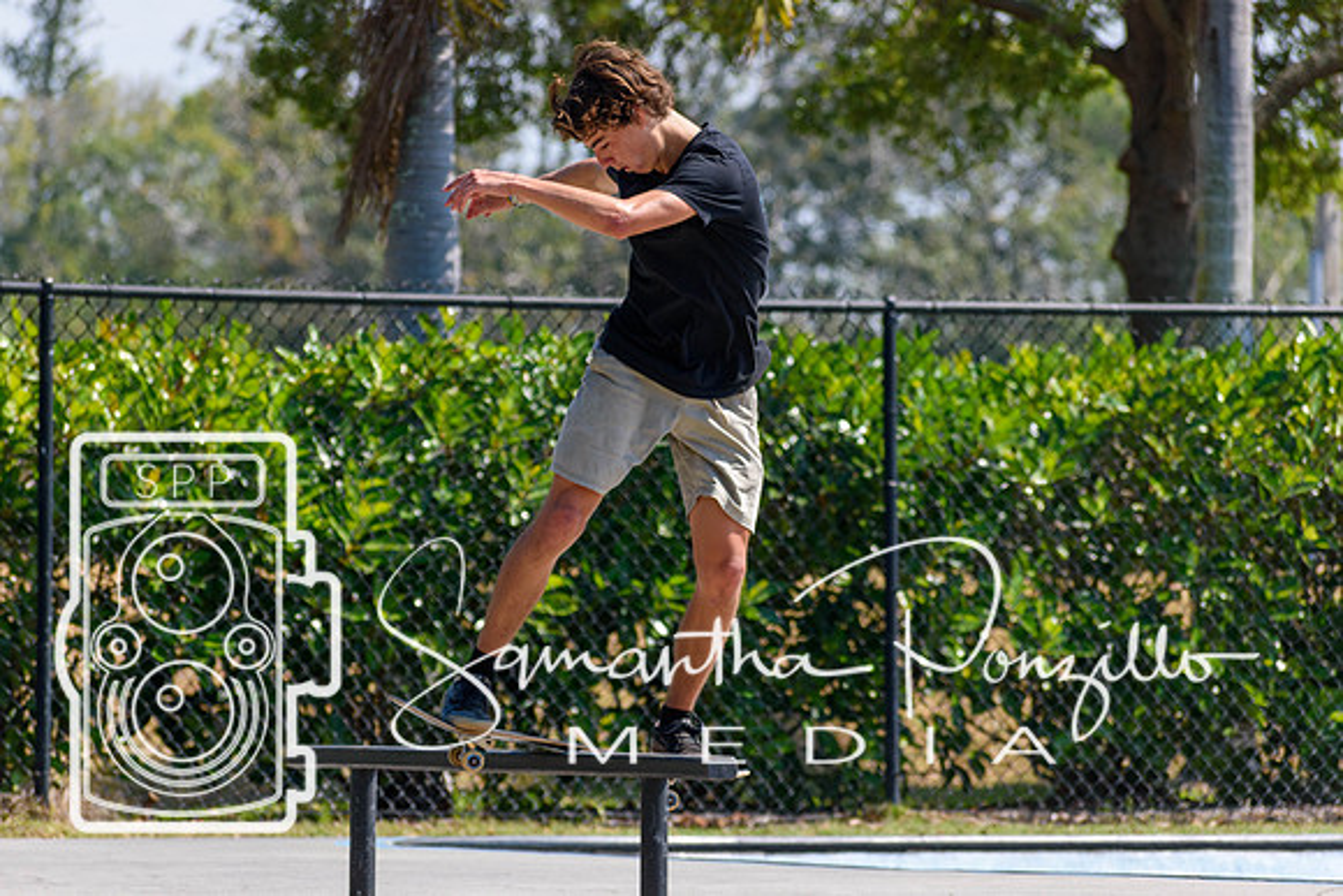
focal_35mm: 278
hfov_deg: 7.4
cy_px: 448
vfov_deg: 5.0
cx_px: 672
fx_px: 10354
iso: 360
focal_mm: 185
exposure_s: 1/2000
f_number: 5.6
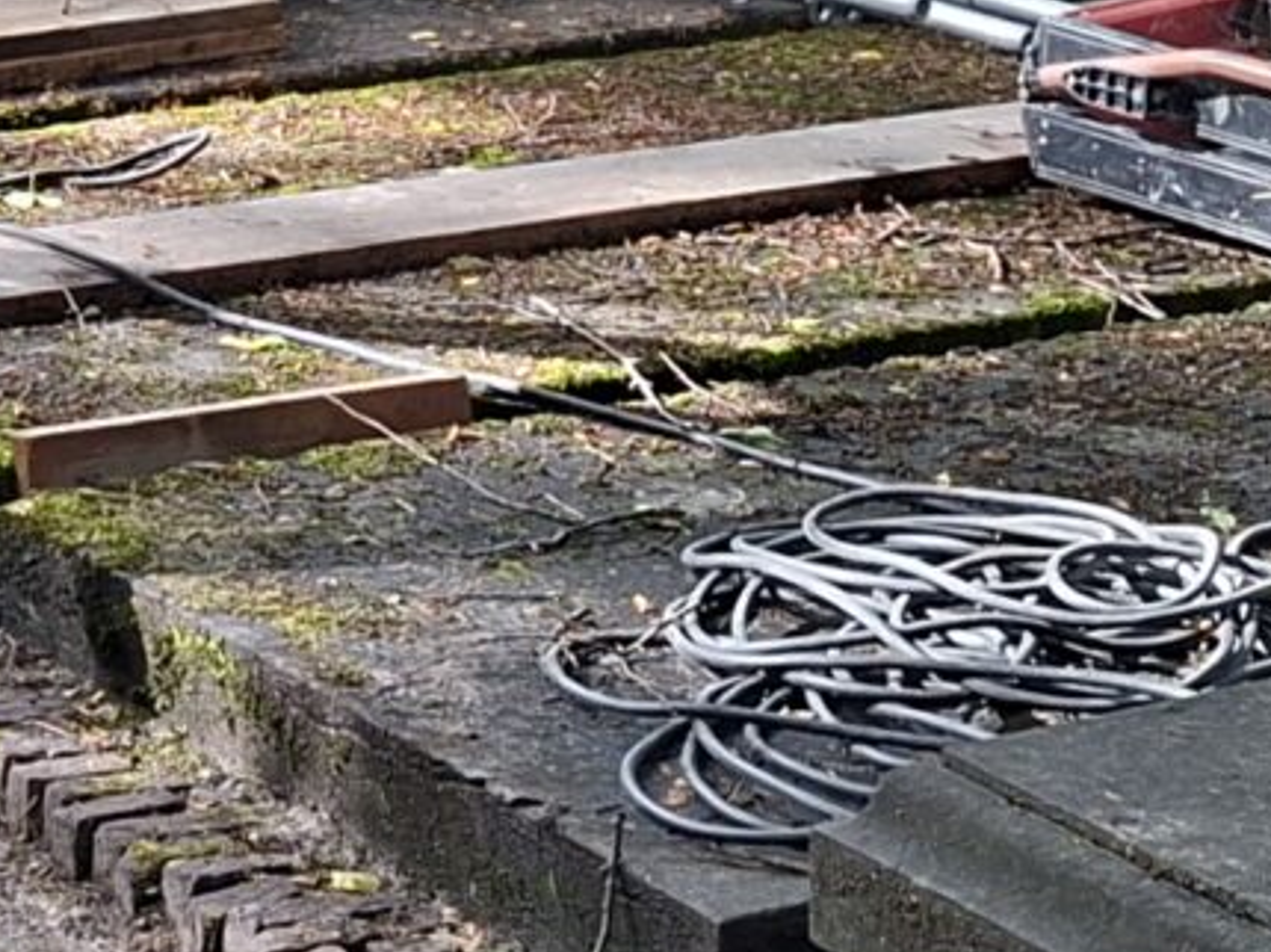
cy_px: -435
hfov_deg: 13.5
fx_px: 5027
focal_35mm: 137
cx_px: -647
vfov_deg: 10.5
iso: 50
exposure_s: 1/145
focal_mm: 5.54
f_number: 1.8
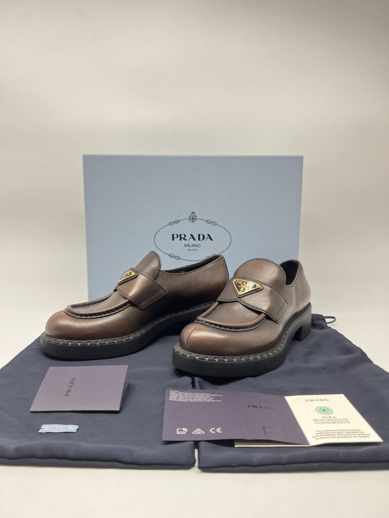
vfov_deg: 67.3
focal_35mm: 26
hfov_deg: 53.1
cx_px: 194
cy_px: 259
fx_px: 390
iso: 80
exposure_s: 1/100
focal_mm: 5.7
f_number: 1.5
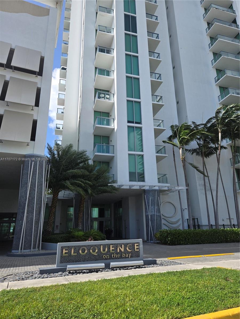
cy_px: 160
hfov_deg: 58.9
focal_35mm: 23
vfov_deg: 73.9
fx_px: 213
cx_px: 120
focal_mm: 5.4
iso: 50
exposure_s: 1/2921
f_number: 1.8
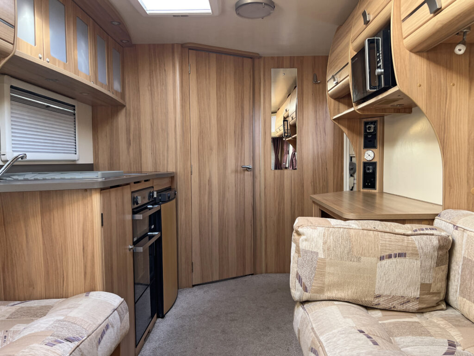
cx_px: 237
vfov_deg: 53.1
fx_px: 356
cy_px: 178
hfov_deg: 67.3
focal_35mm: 26
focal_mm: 5.7
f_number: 1.5
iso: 125
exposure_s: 1/114
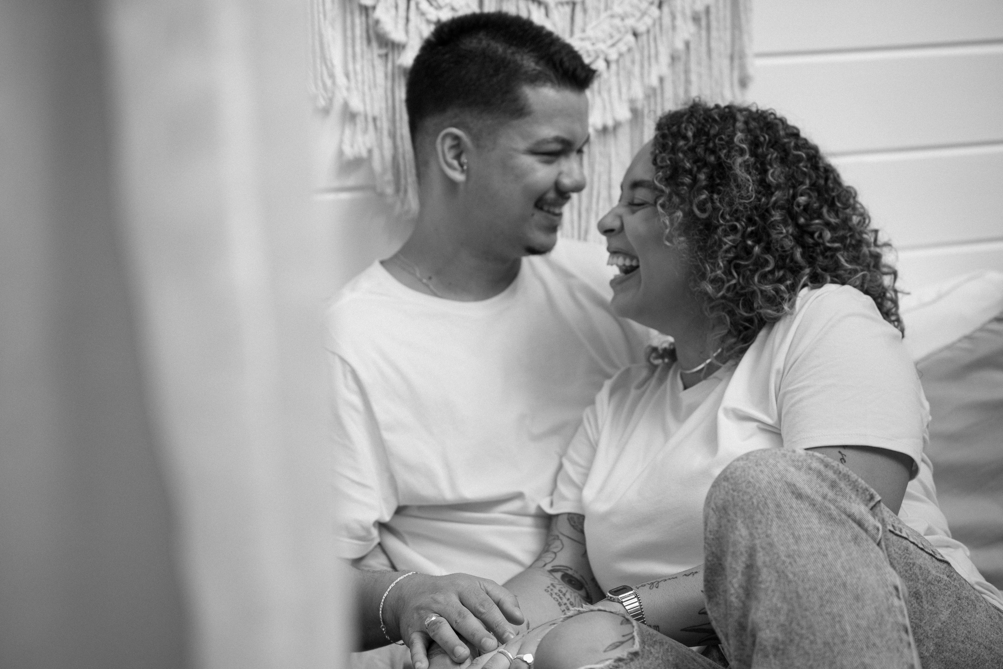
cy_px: 334
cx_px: 502
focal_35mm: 84
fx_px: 2340
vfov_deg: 16.3
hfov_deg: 24.2
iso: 100
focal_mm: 56
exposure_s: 1/320
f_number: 2.5
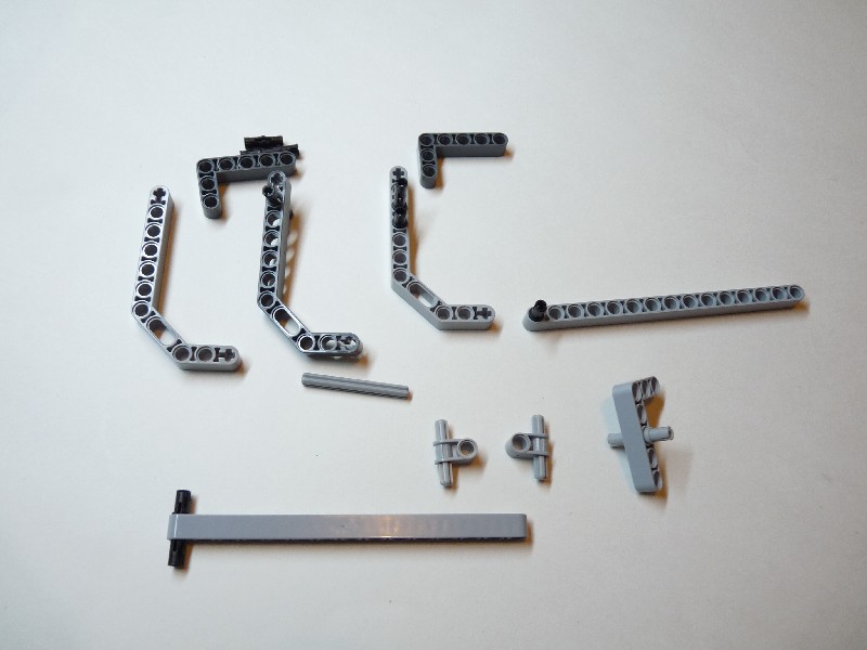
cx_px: 434
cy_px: 325
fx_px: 676
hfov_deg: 65.3
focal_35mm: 27
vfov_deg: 51.4
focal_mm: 4.8
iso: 125
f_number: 2.8
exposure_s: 1/30
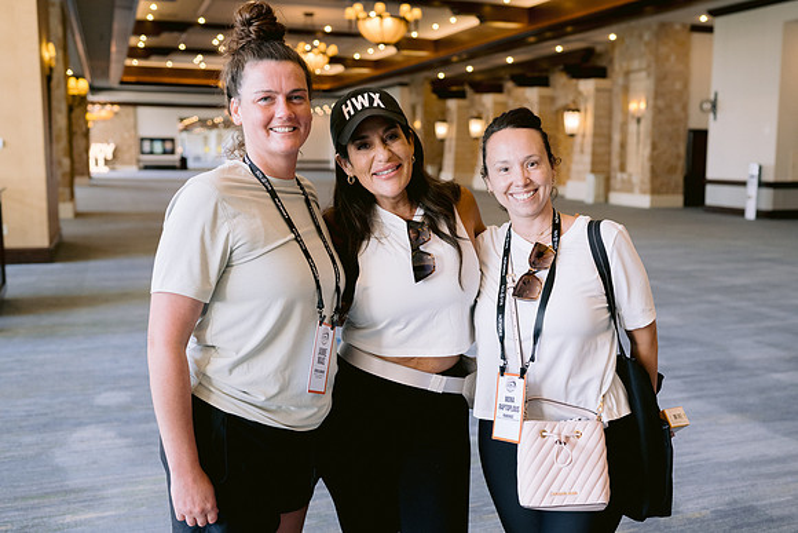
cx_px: 448
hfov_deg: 49.1
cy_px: 266
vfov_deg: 34.0
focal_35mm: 39
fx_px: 871
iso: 800
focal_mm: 35
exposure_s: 1/320
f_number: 2.8
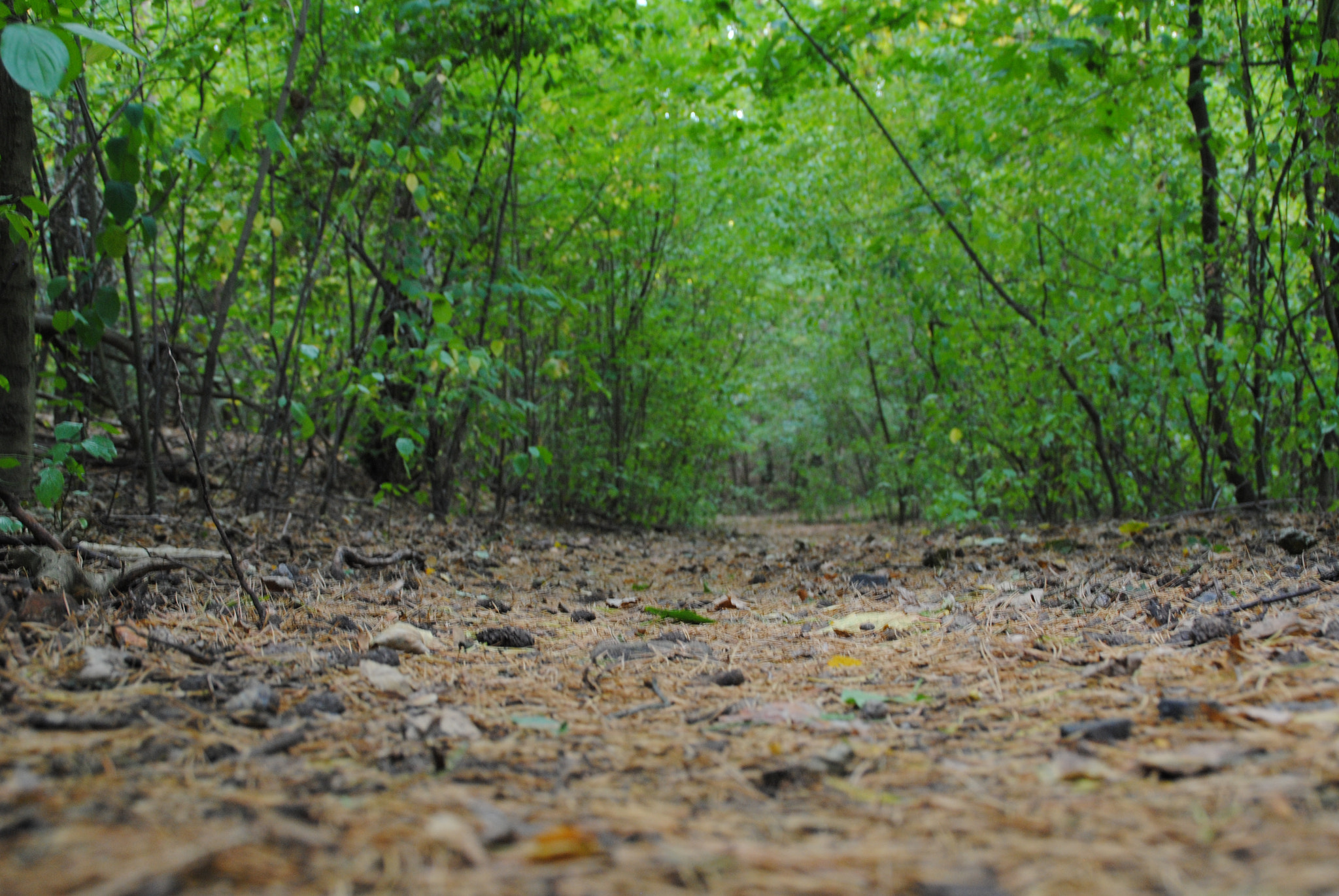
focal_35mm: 48
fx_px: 1787
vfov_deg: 28.2
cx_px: 670
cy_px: 448
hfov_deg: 41.1
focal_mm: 32
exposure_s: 1/13
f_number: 7.1
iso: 400
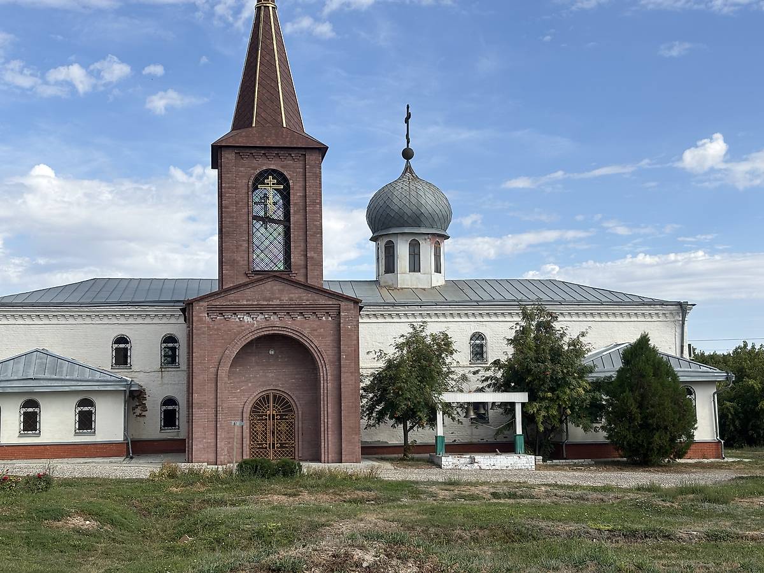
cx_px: 382
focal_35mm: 52
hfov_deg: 36.8
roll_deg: +1.1
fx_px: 1148
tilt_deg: +5.9
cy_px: 286
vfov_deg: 28.0
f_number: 1.6
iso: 40
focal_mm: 5.96
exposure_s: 1/2710
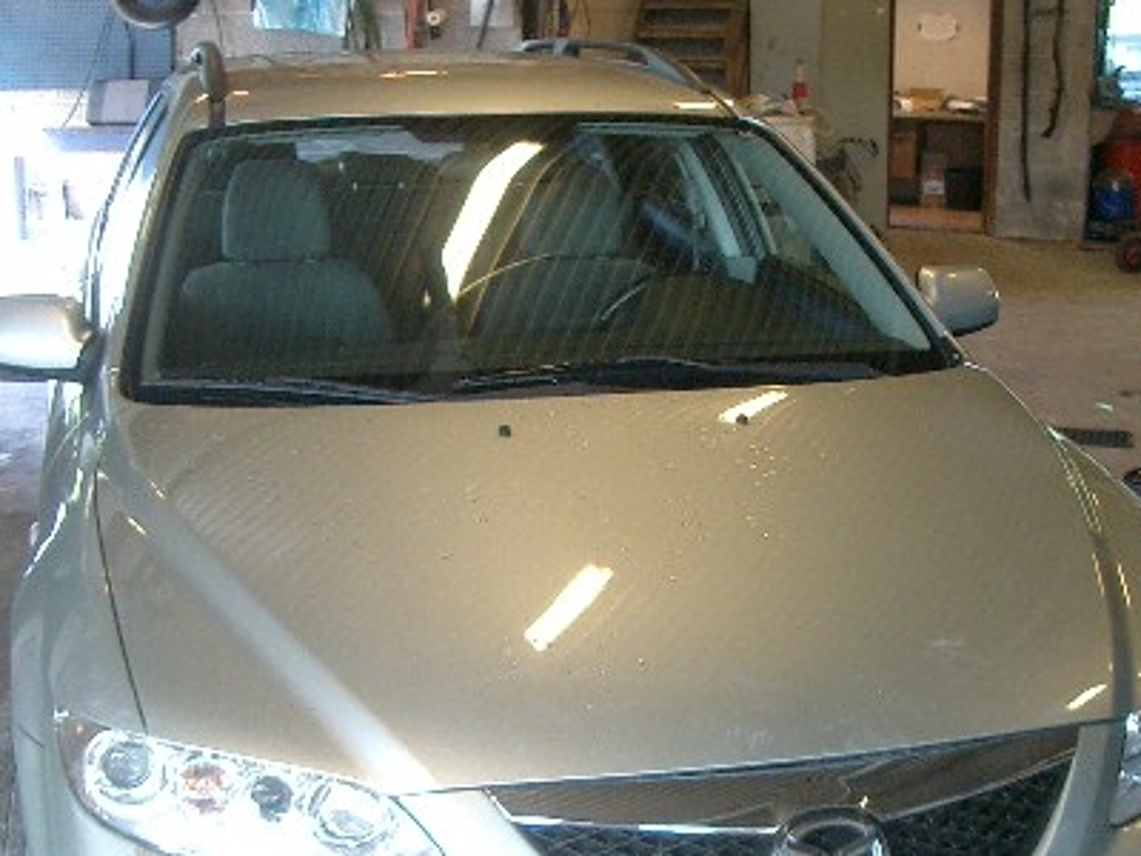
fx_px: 1846
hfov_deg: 34.3
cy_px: 591
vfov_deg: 25.9
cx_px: 636
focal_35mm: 56
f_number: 2.6
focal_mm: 5.8
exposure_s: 1/50
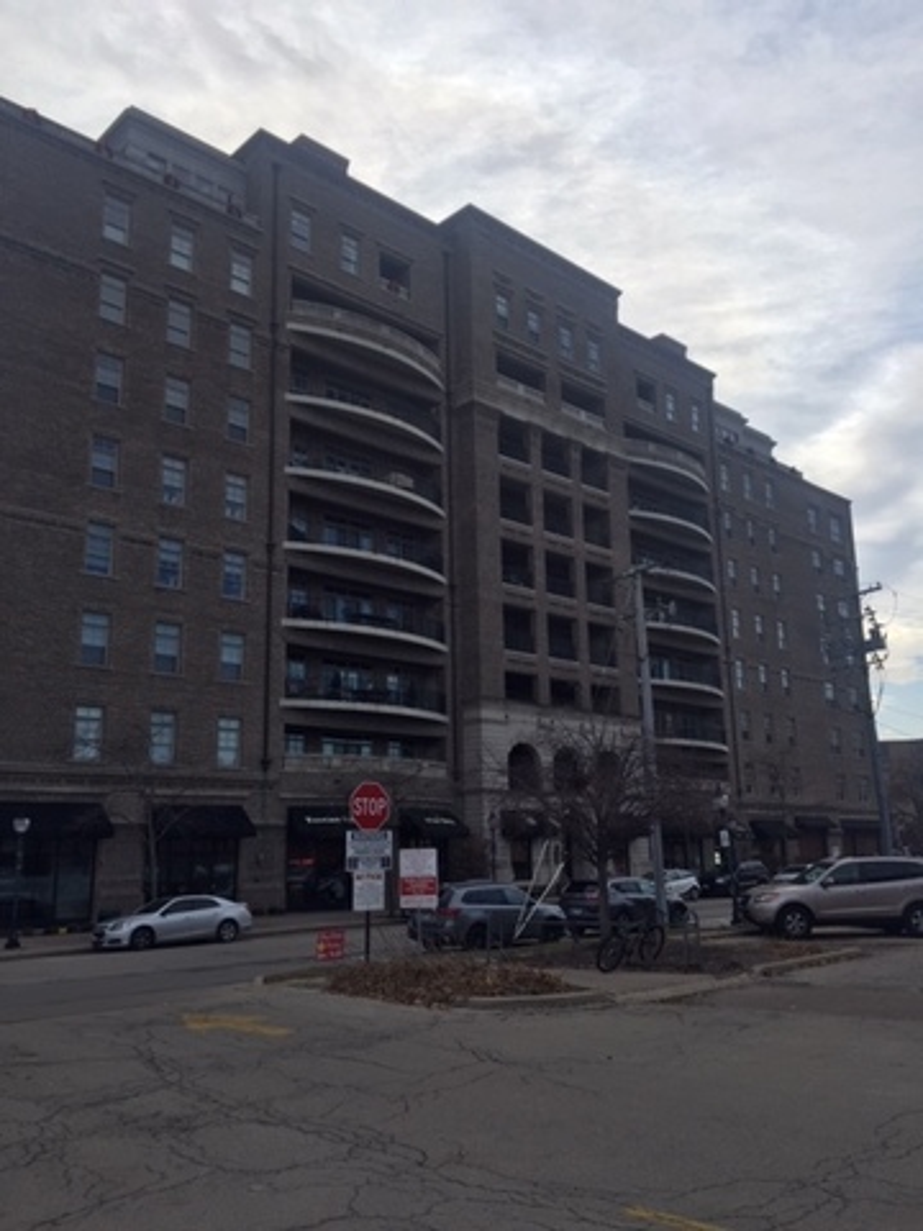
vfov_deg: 61.7
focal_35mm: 29
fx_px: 1031
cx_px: 462
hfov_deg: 48.2
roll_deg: +1.0
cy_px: 616
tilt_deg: +14.9
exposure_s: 1/1883
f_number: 2.2
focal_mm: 4.15
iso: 32
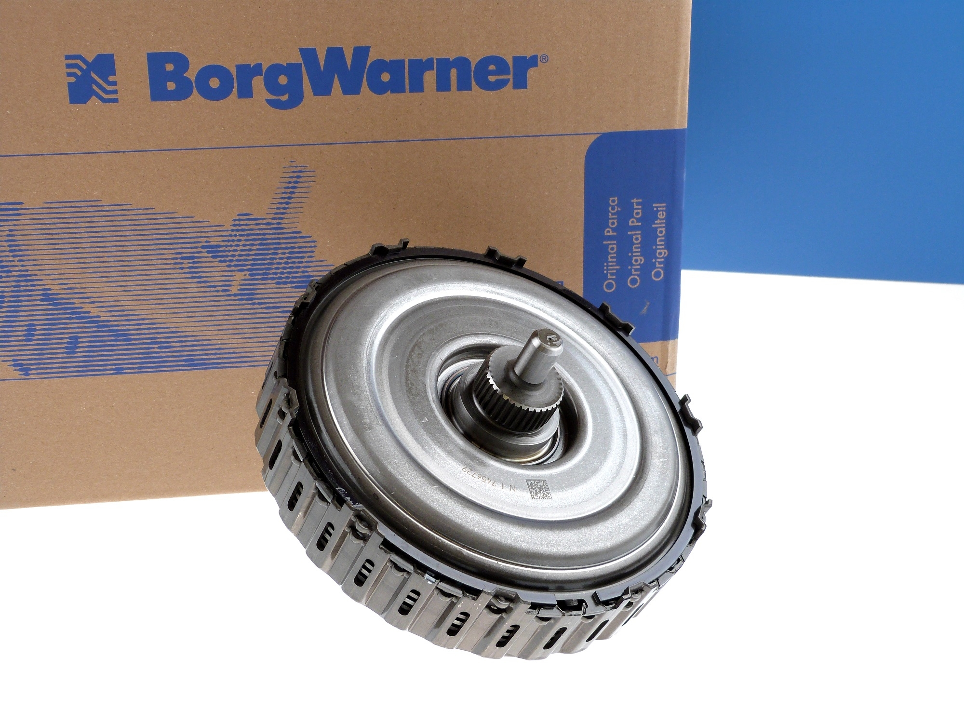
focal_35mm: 47
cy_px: 362
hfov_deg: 40.4
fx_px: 1309
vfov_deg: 30.9
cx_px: 482
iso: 125
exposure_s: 1/60
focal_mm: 8.5
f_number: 3.2
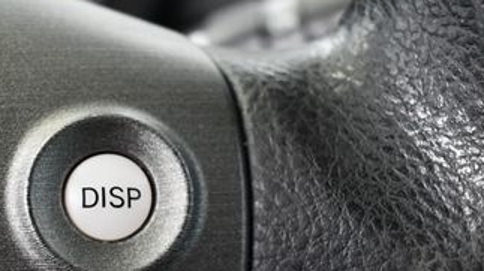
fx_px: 1039
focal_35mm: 81
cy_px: 187
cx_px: 90
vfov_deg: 14.8
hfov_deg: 25.7
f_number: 4
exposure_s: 1/60
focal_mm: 26
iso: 3200
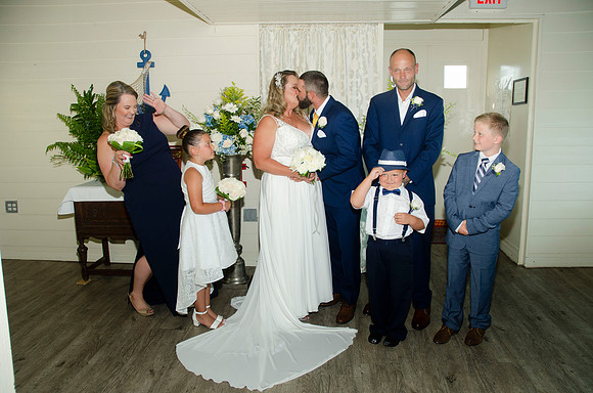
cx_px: 296
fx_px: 444
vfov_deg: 47.7
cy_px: 196
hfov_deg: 67.5
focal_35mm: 27
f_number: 5.6
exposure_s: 1/125
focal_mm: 18
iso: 400
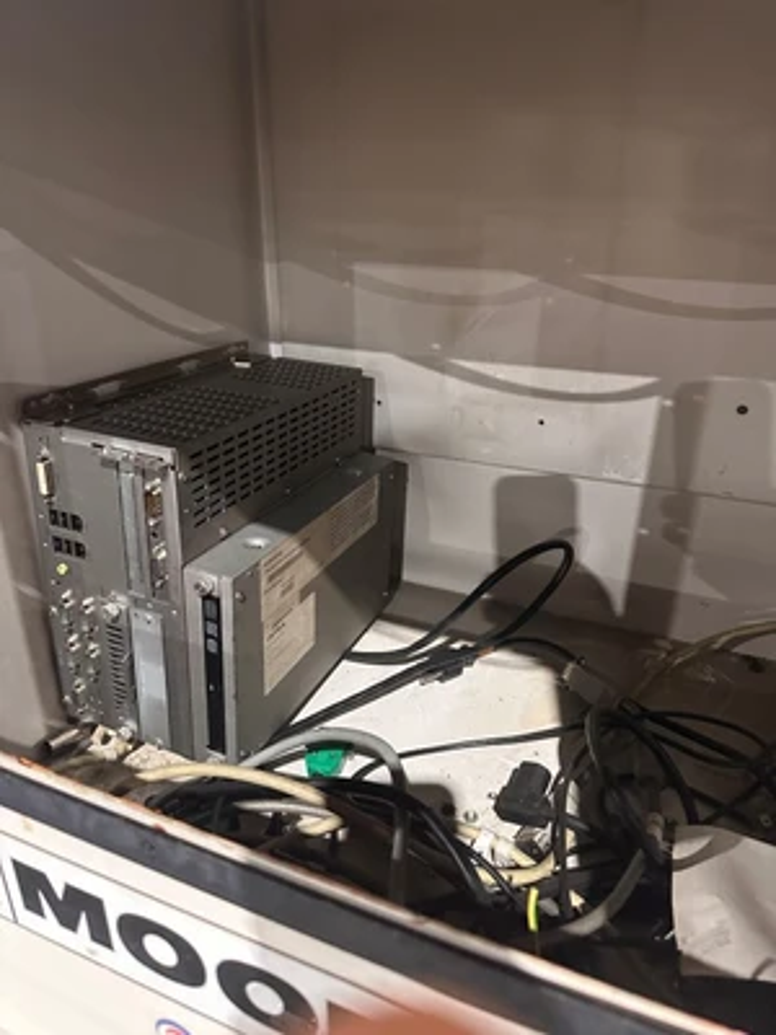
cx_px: 388
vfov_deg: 71.6
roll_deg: -2.0
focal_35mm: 24
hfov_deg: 56.8
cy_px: 518
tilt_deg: -24.8
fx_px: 717
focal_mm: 6.86
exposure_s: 1/60
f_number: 1.78
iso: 1000
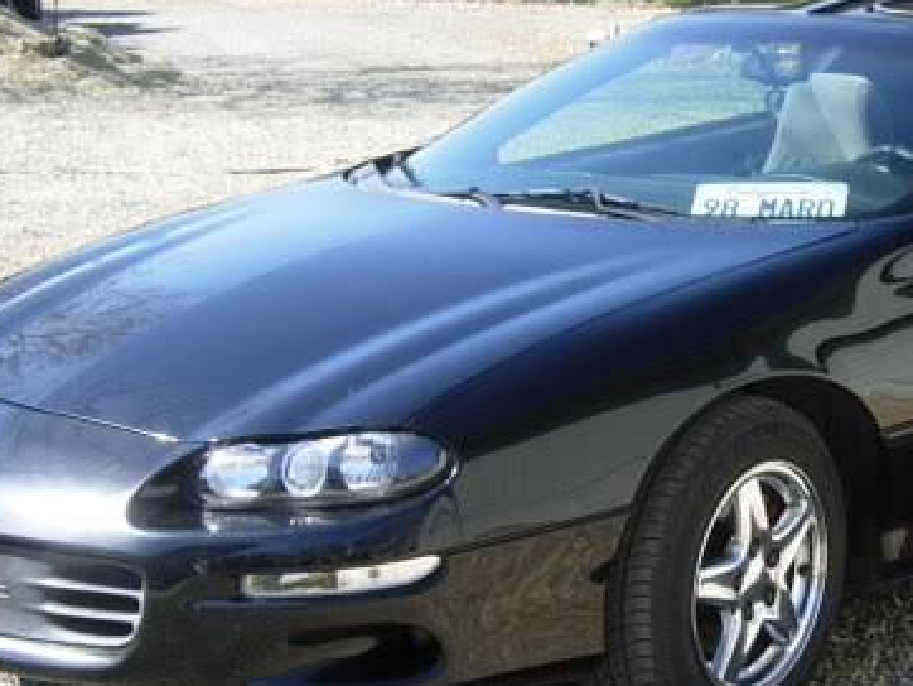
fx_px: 2798
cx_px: 691
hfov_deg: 18.4
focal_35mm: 106
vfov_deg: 14.0
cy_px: 305
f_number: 4.3
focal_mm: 10.1
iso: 50
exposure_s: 1/203
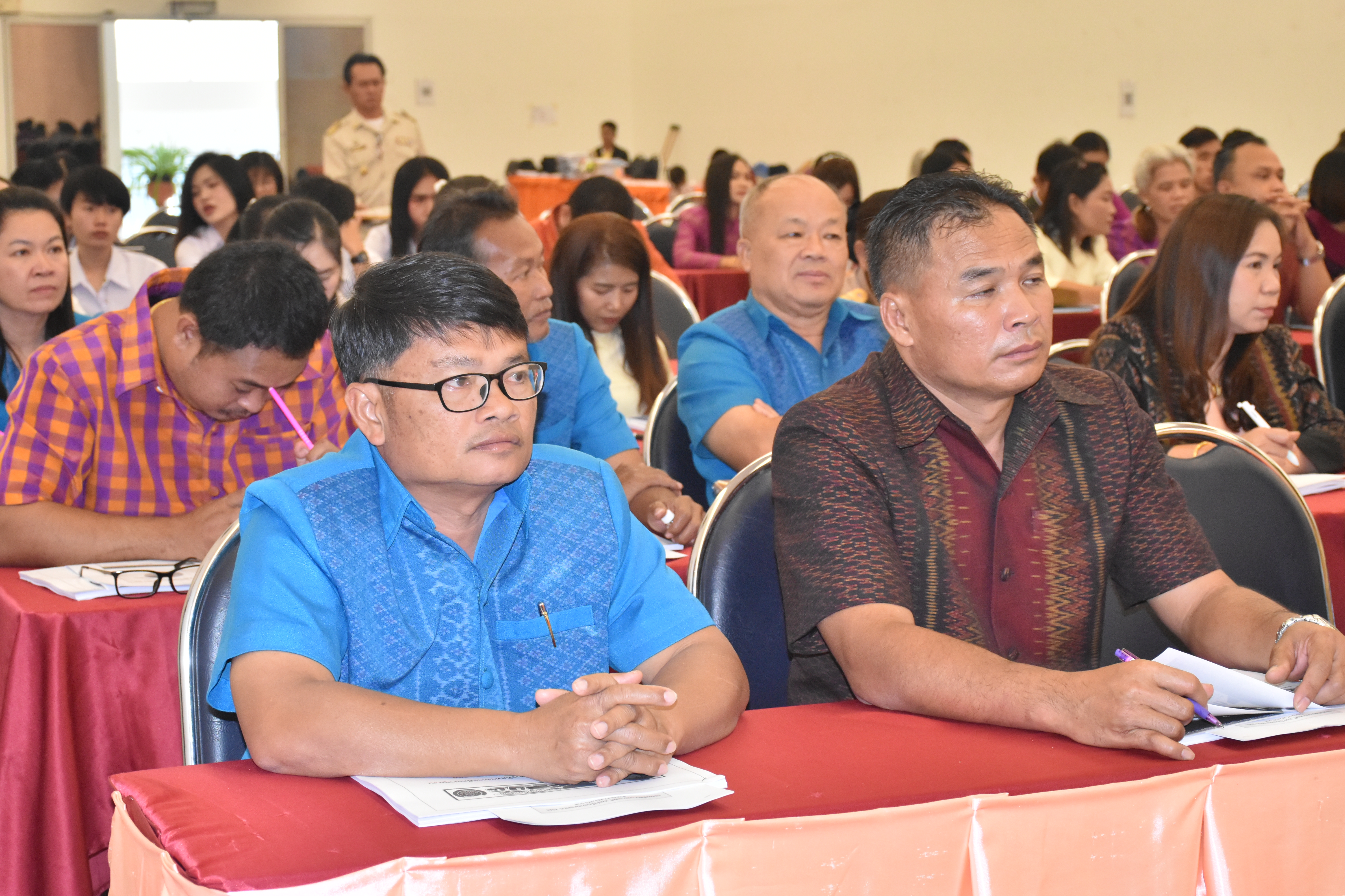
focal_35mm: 68
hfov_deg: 29.9
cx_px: 672
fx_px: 2522
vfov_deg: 20.2
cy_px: 448
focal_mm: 45
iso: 2500
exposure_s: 1/80
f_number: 6.3
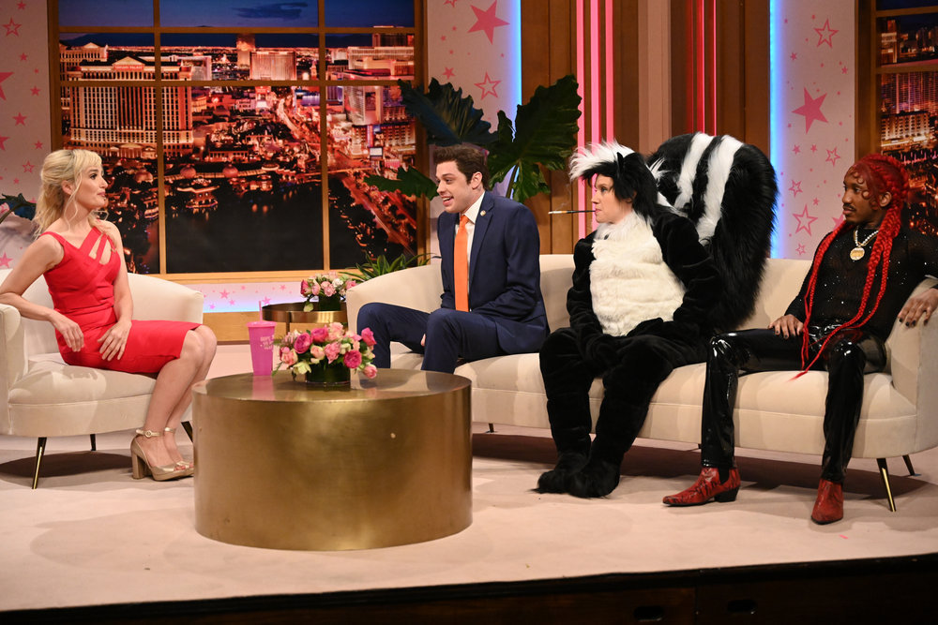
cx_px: 469
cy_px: 312
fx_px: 1746
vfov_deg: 20.3
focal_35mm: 67
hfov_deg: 30.1
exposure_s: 1/320
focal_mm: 67
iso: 5000
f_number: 3.2
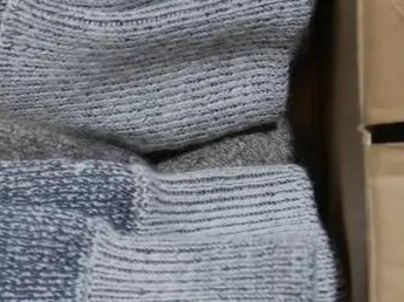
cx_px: -193
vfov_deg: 13.8
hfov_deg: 16.8
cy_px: 178
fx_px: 1247
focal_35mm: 107
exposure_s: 1/60
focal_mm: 18
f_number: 4
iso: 320
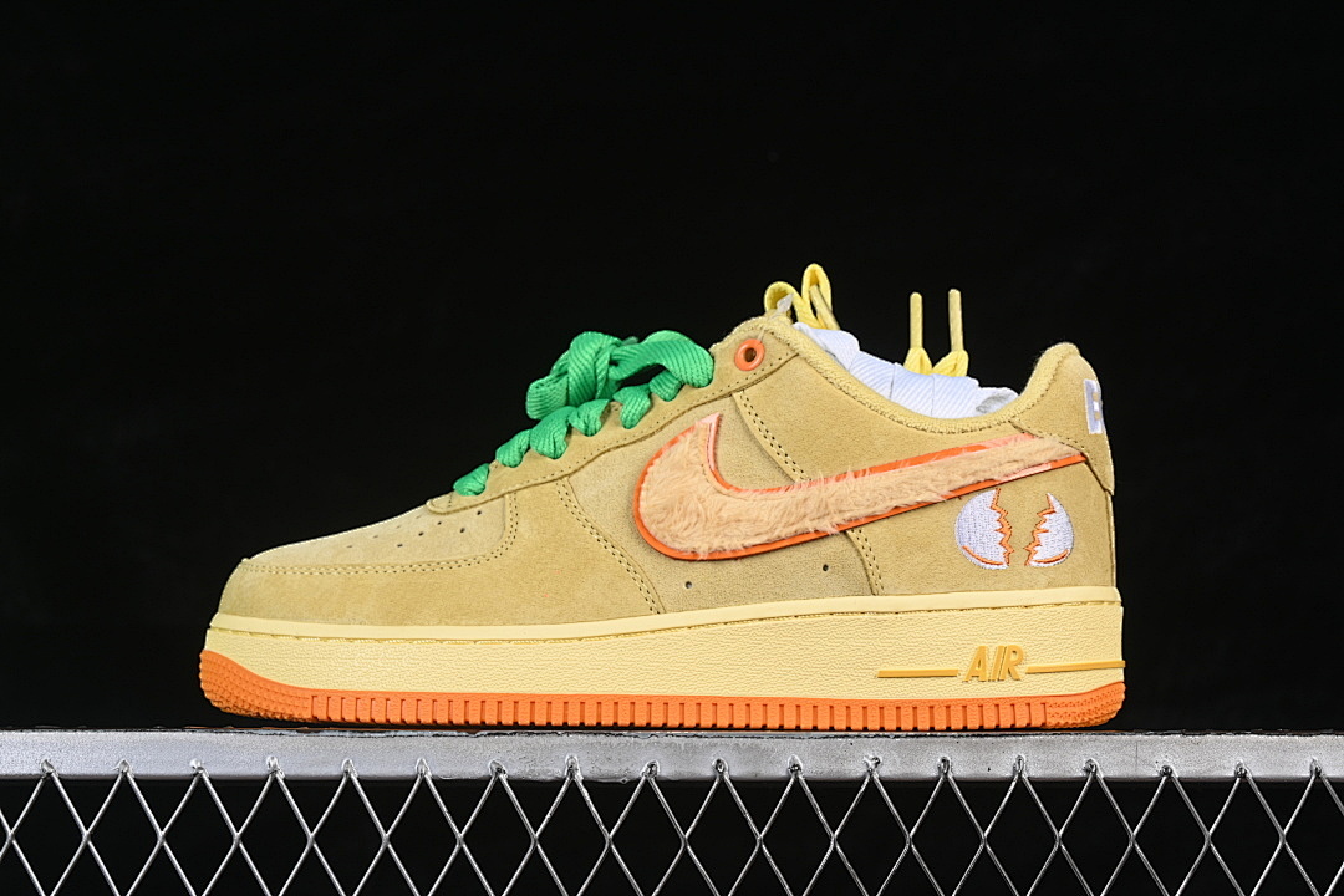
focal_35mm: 75
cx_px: 672
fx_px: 2800
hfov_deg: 27.0
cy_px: 448
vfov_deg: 18.2
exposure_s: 1/80
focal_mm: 50
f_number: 8
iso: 160
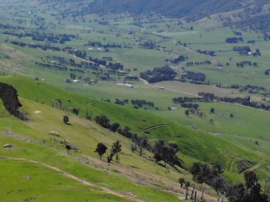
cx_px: -135
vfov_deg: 17.5
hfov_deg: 20.1
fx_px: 655
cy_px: 136
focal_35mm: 84
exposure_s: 1/986
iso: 100
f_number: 2.8
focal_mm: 4.5
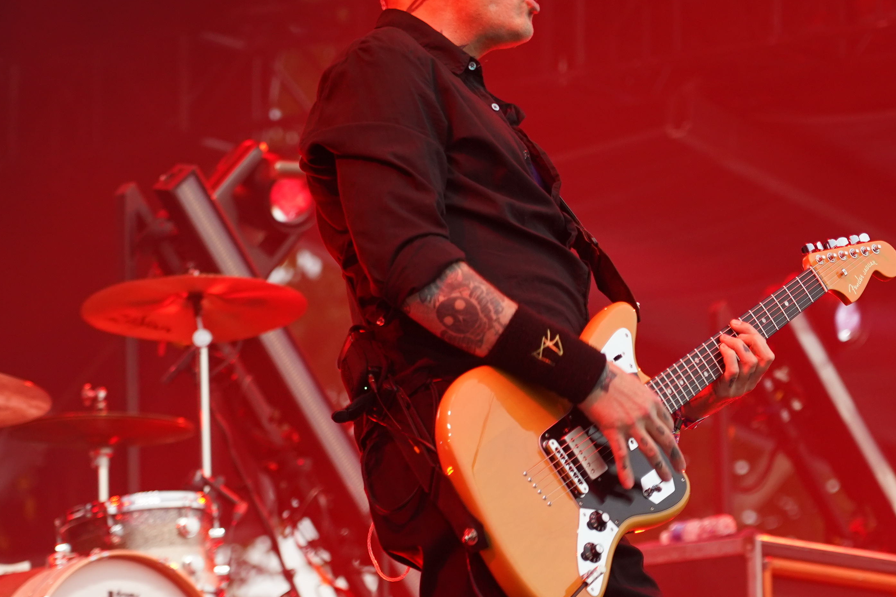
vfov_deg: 6.1
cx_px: 336
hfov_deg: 9.1
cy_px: 544
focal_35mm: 225
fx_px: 5600
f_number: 4
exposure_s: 1/160
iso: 800
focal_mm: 105
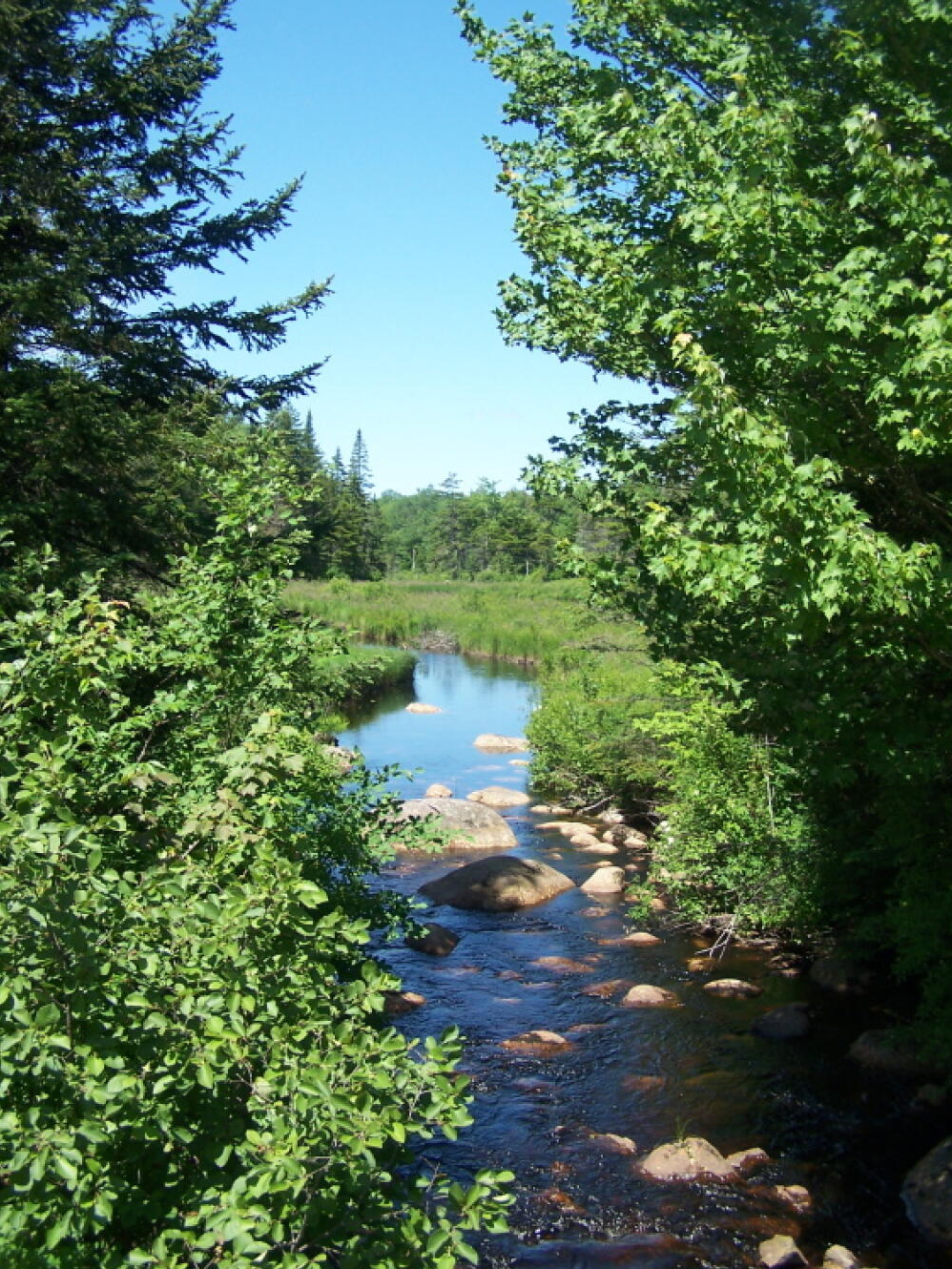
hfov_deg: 36.8
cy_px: 621
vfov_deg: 47.9
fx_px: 1430
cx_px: 472
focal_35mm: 39
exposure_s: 1/640
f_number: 2.8
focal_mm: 6.3
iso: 80
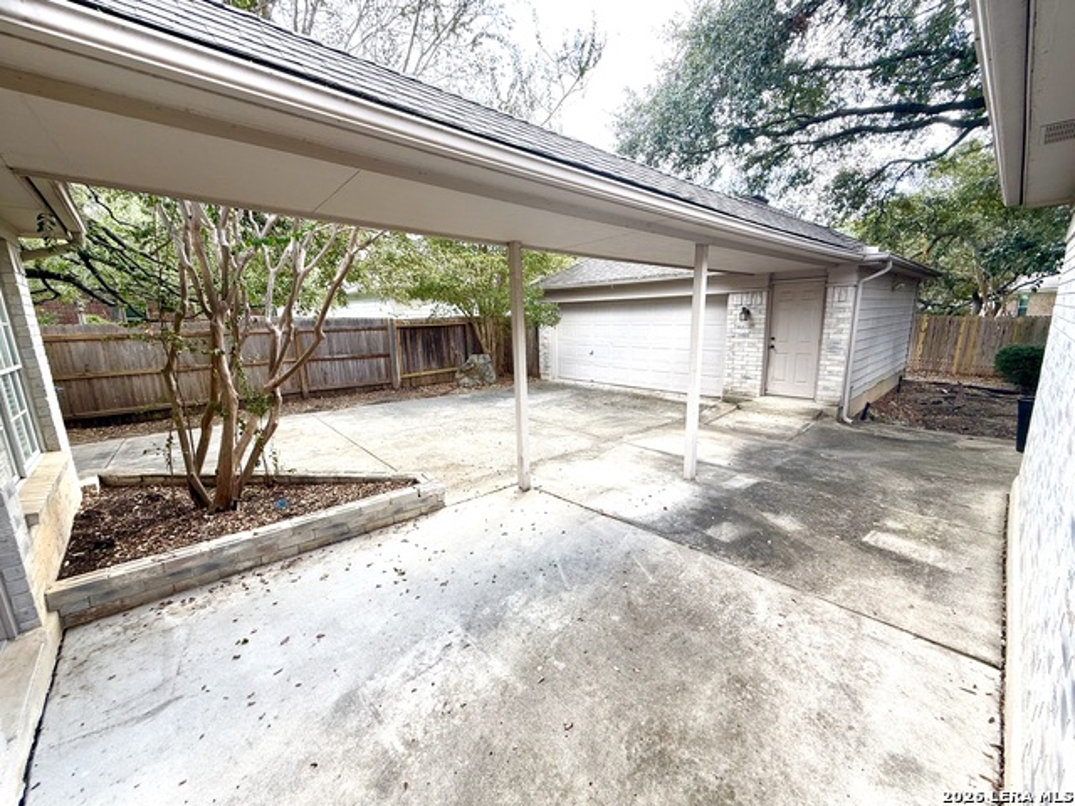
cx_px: 538
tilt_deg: -11.2
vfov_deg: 85.7
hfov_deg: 102.1
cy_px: 403
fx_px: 435
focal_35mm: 14
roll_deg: +1.4
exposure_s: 1/197
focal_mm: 2.22
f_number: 2.2
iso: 50
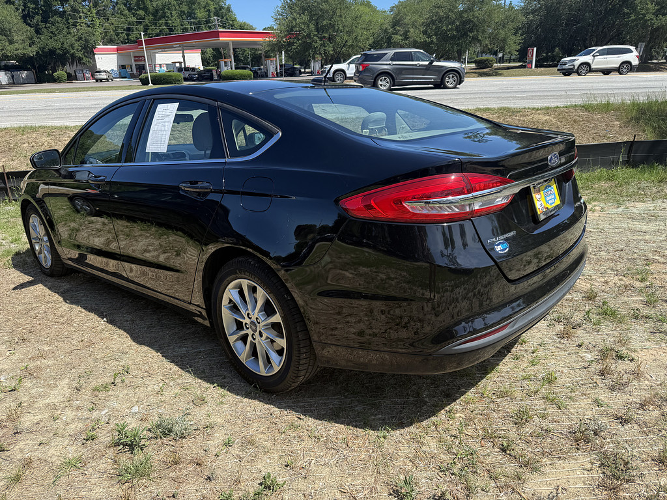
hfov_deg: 71.6
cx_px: 334
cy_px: 250
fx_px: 462
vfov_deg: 56.8
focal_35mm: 24
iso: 80
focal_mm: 6.76
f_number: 1.78
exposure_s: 1/2525
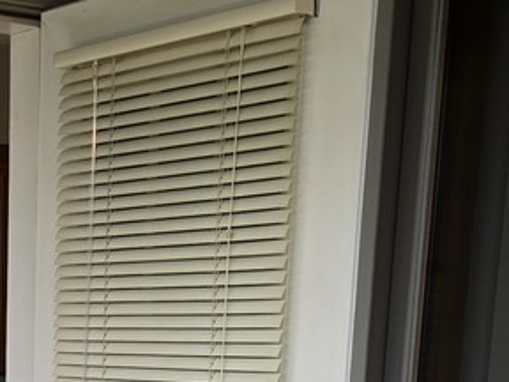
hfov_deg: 16.9
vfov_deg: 11.4
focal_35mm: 115
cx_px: 78
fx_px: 1691
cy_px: 801
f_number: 1.8
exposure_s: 1/178
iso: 25
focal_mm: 5.4
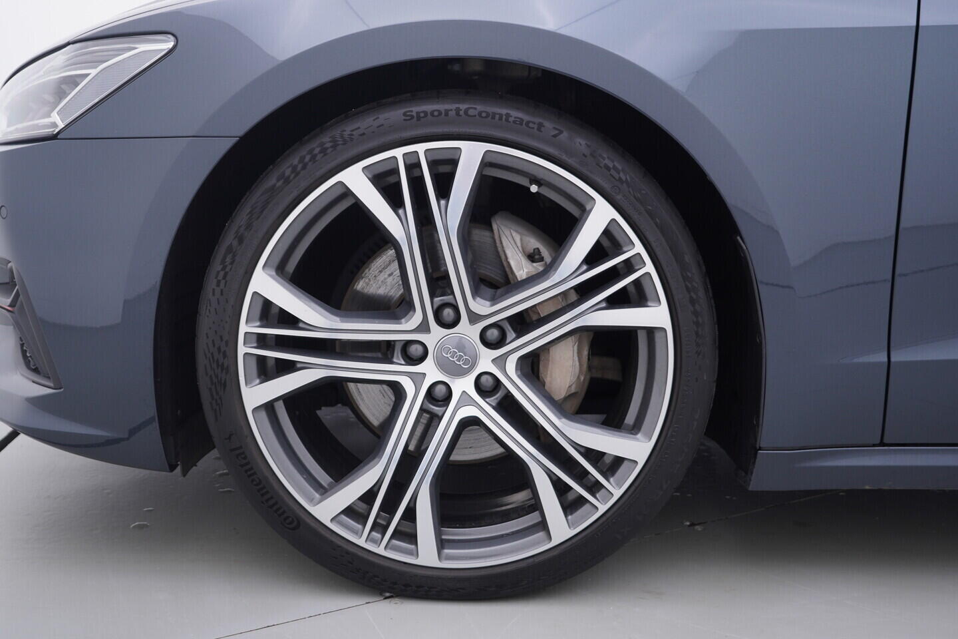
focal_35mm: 36
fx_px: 958
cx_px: 479
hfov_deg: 53.1
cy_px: 320
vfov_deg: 36.9
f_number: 3.2
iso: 125
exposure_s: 1/50
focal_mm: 24
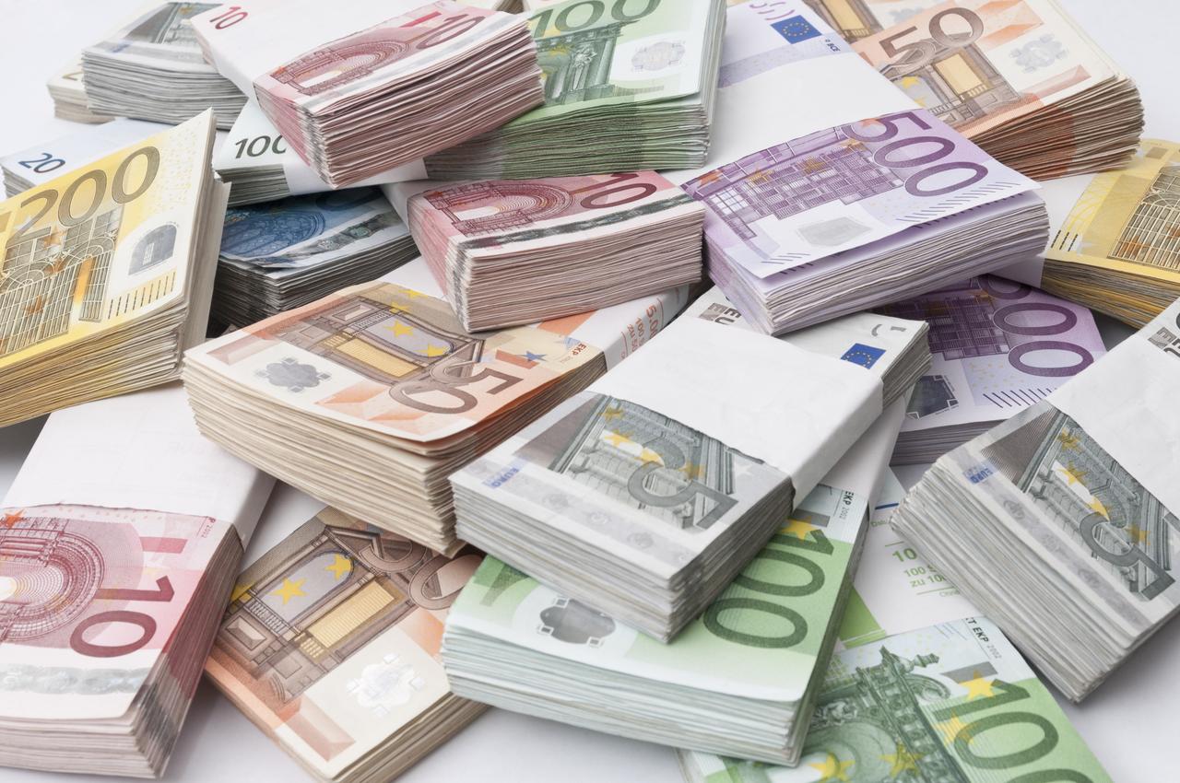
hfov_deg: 35.1
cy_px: 392
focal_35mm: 57
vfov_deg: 23.7
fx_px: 1866
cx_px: 590
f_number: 13
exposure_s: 1/200
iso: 200
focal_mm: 38
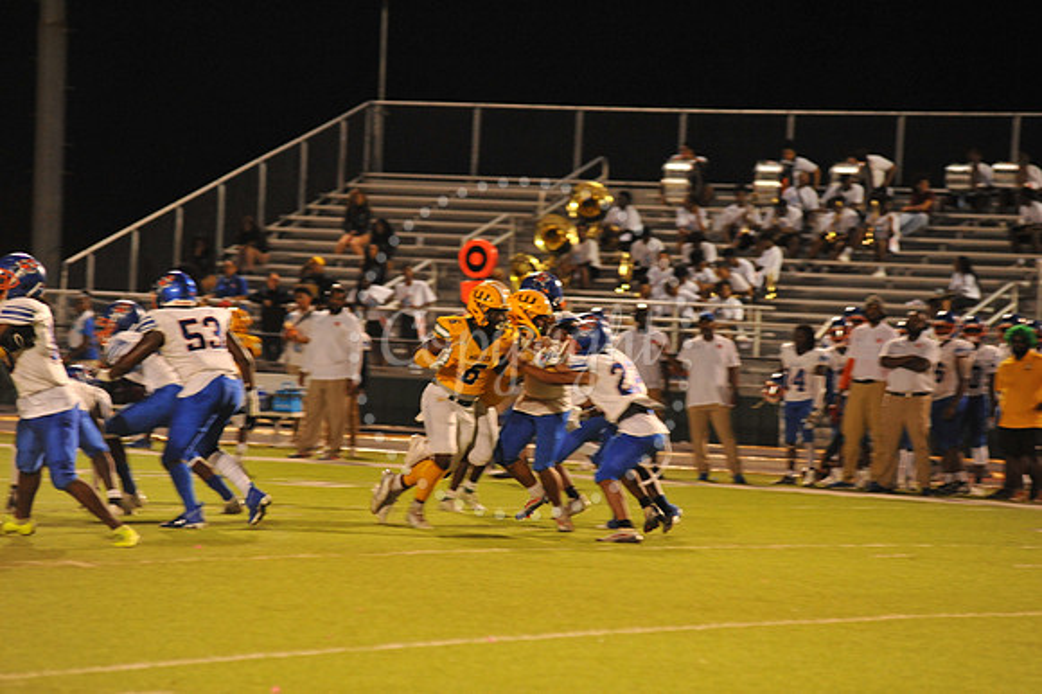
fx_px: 5785
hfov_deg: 10.3
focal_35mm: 200
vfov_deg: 6.9
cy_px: 347
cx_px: 521
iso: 3200
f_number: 4.5
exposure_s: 1/160
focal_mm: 200
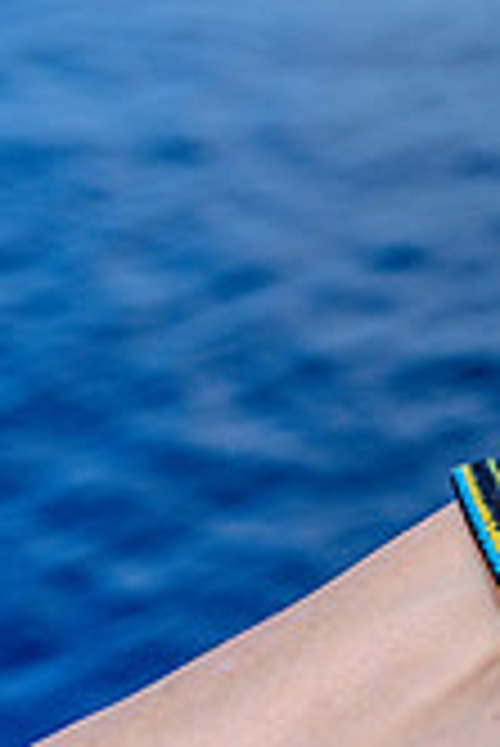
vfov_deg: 19.2
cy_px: 115
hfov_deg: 10.7
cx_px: 1284
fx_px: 2183
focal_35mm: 105
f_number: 4
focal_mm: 30
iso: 250
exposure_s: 1/2000
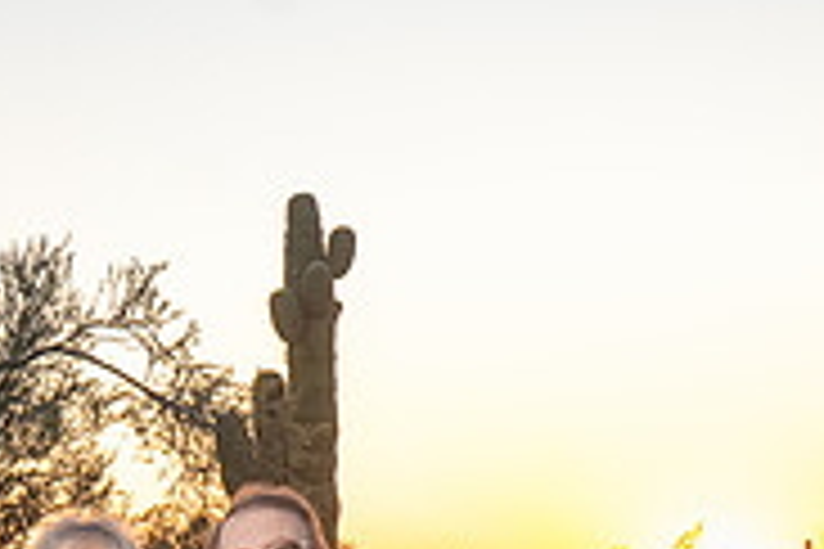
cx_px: -162
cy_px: 790
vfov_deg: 11.3
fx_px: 2678
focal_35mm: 117
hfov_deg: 16.8
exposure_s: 1/160
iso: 250
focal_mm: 37
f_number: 5
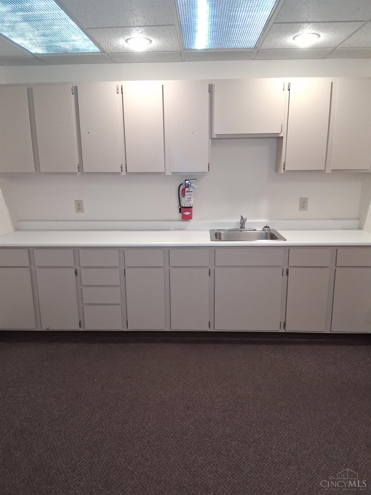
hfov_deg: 53.1
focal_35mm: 26
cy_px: 248
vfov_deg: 67.3
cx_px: 186
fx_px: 372
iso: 25
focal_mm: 3.98
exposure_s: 1/60
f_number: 1.8
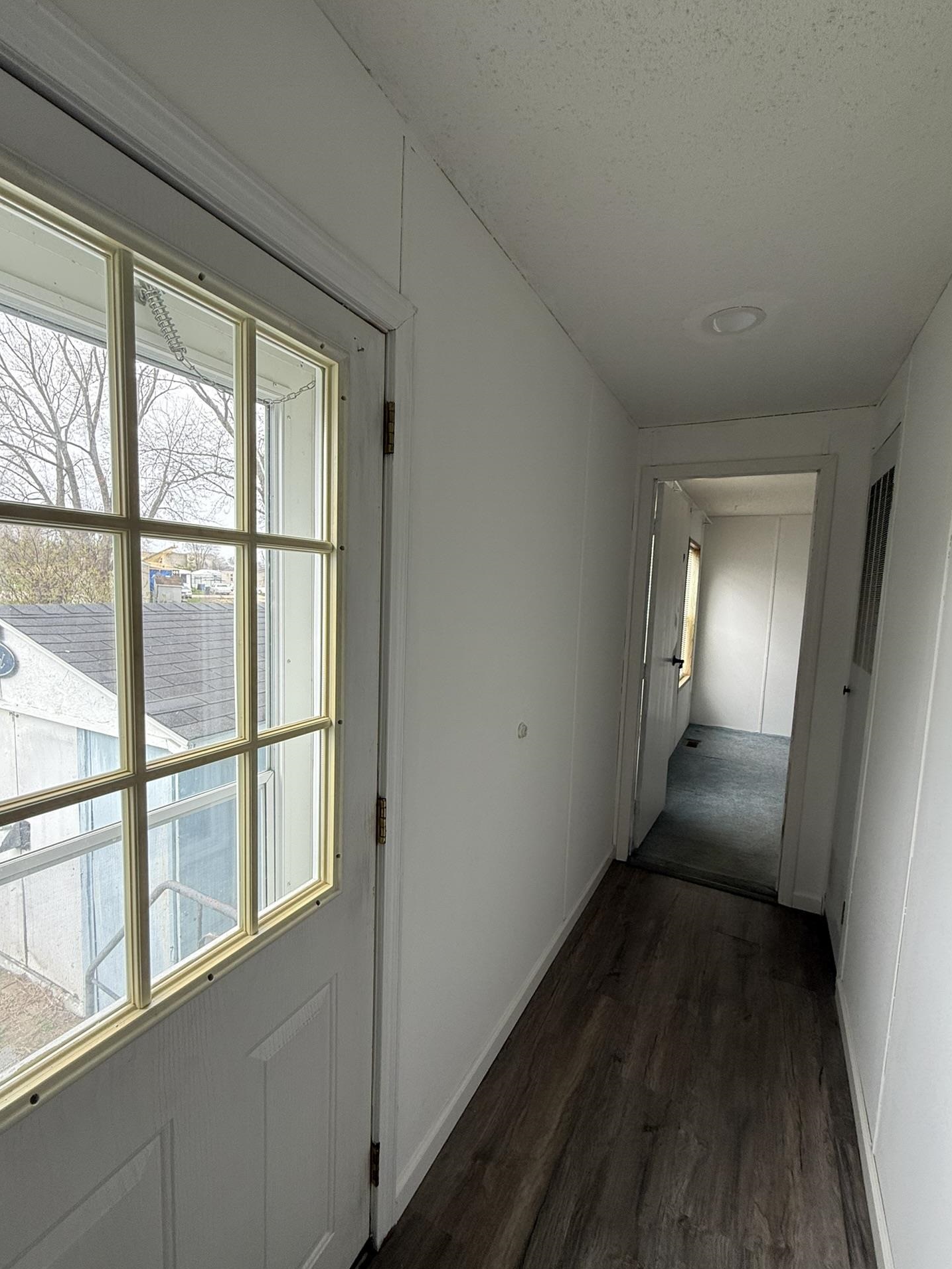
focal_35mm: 15
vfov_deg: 98.2
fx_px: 550
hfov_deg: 81.8
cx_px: 467
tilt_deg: -5.6
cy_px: 644
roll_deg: -1.8
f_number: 2.2
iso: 64
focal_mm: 2.22
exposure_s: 1/129
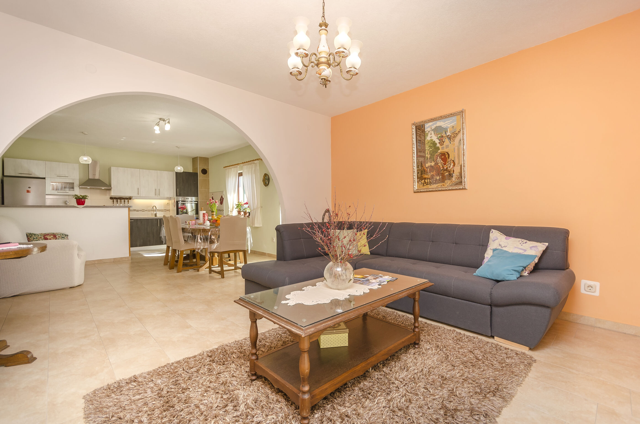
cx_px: 320
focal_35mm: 15
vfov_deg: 77.1
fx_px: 266
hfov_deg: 100.5
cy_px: 212
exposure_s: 1/80
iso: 160
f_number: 7.1
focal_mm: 10
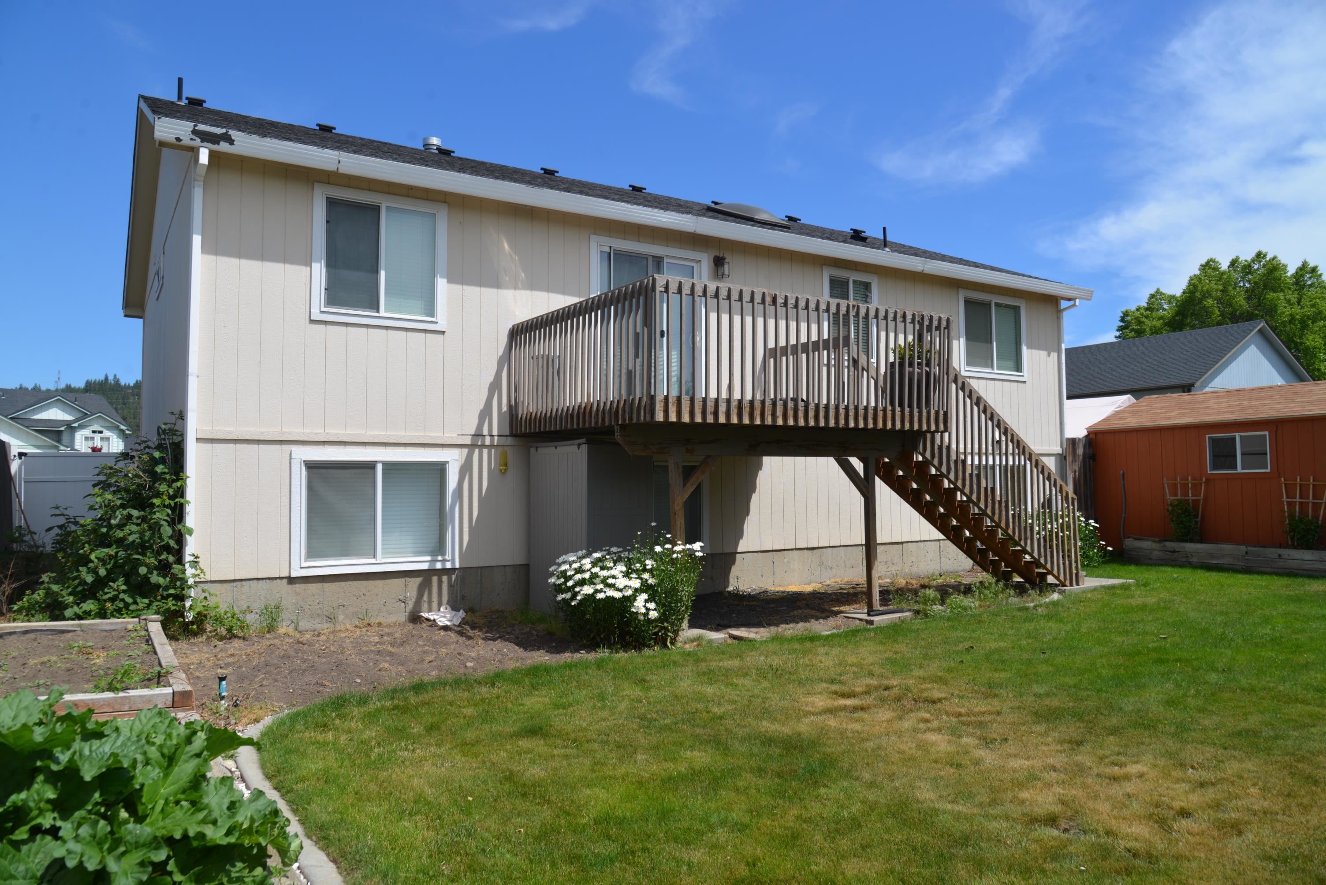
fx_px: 884
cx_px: 663
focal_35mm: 24
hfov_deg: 73.7
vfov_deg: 53.2
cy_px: 442
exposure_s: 1/250
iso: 100
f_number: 8
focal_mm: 24
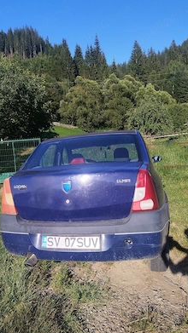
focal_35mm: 29
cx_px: 73
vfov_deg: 66.1
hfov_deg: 40.0
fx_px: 257
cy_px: 169
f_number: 1.8
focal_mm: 6.24
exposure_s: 1/998
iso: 100
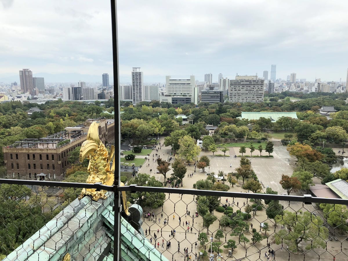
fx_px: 292
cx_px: 174
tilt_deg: -11.0
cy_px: 130
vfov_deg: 48.2
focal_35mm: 29
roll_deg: -0.4
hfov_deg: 61.7
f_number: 1.8
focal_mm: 3.99
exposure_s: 1/873
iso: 20
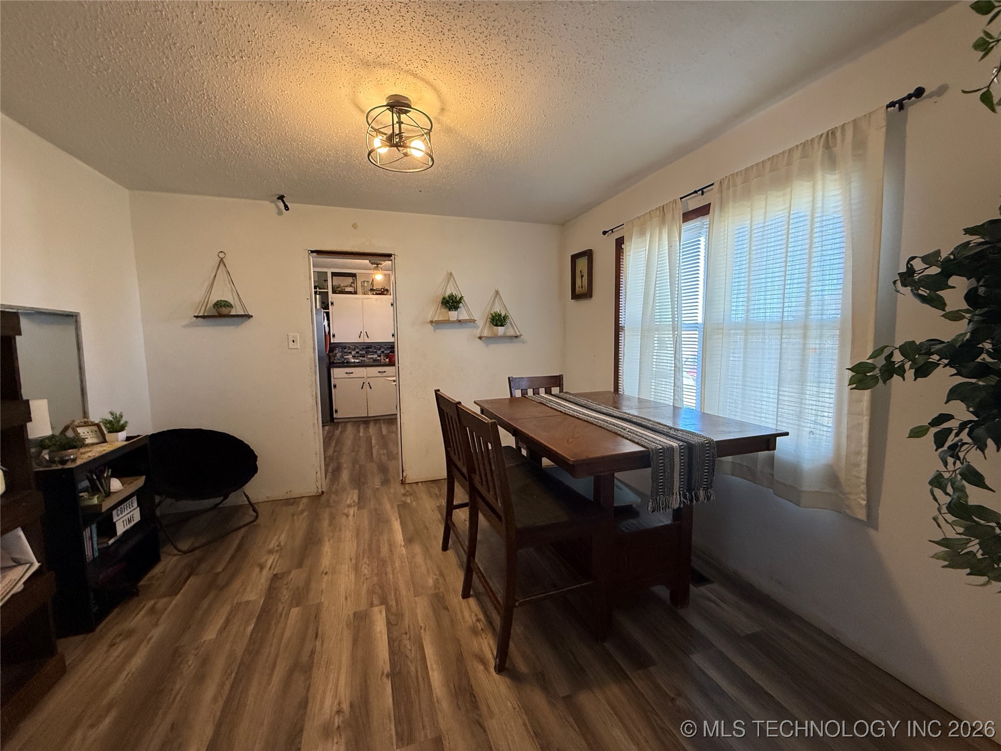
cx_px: 500
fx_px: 405
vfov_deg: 85.7
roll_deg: +0.5
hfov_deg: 102.1
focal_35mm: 14
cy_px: 376
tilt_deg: -5.7
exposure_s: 1/120
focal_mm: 2.22
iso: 400
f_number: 2.2
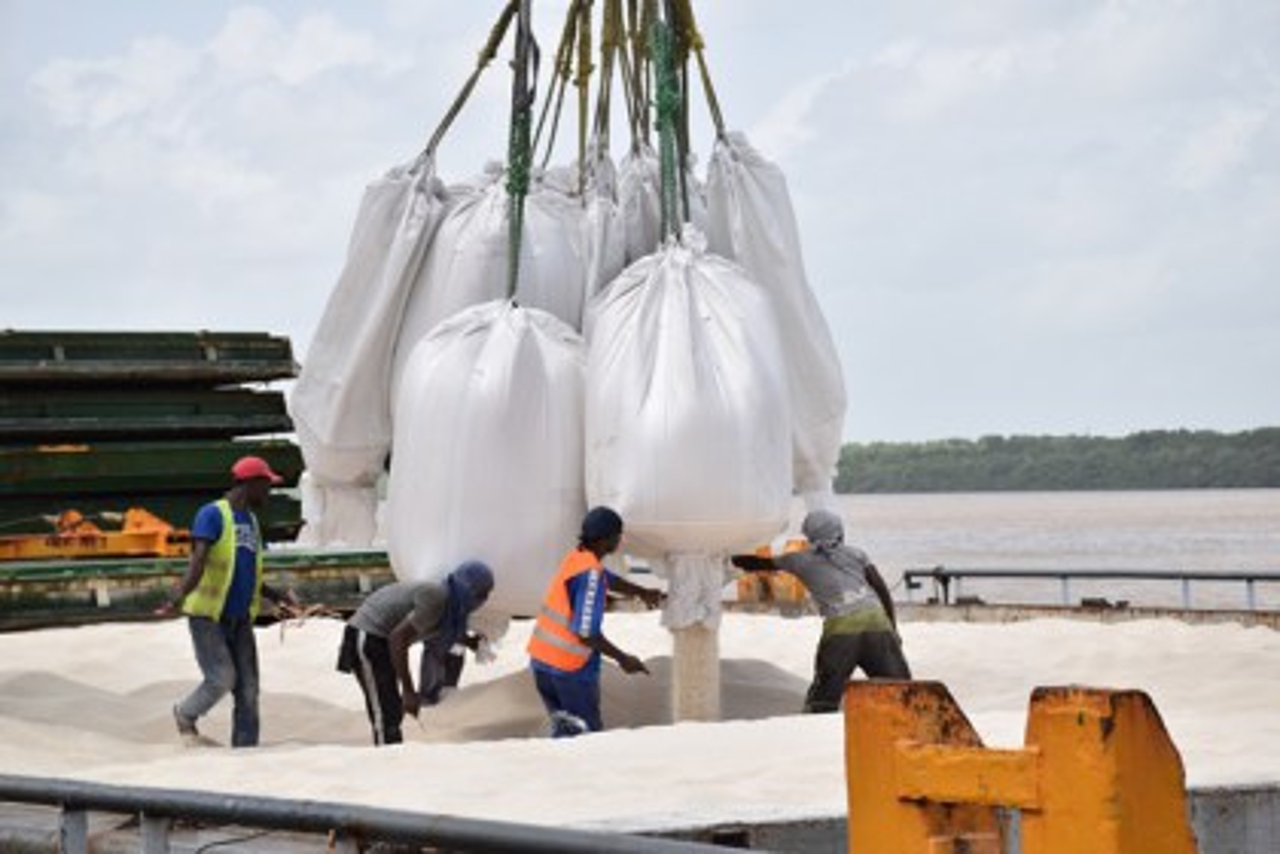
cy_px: 427
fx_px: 3520
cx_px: 640
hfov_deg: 20.6
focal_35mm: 99
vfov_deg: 13.8
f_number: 8
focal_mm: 66
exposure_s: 1/1000
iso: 400
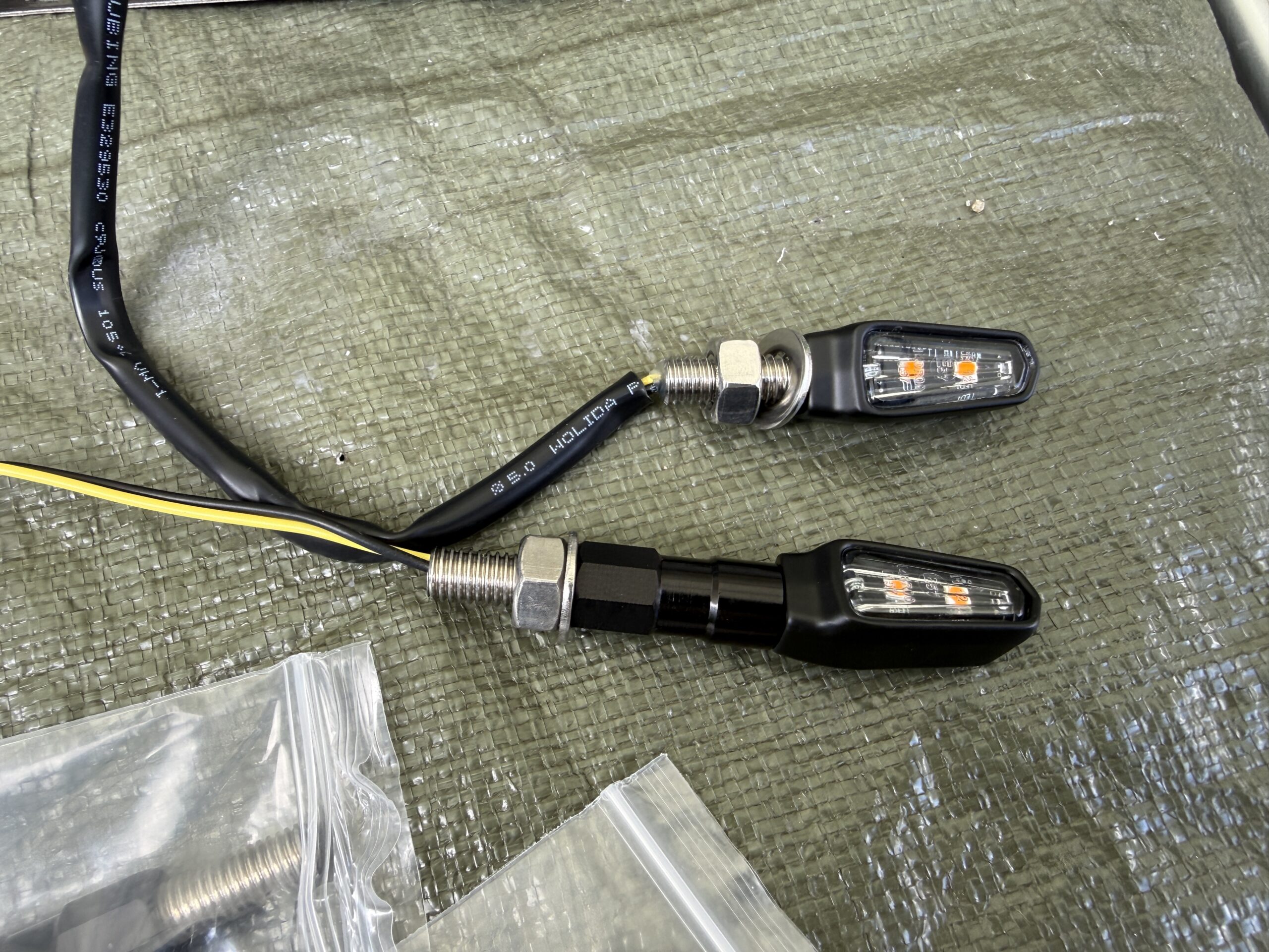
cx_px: 634
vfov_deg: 54.9
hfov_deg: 69.4
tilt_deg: -69.2
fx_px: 916
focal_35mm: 25
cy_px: 476
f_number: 2.2
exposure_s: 1/119
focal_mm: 2.22
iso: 40
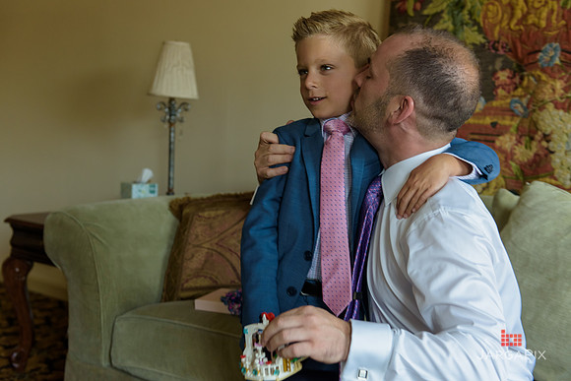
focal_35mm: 52
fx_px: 825
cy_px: 190
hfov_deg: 38.2
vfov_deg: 26.0
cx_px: 286
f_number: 3.2
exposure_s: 1/125
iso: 800
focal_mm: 52
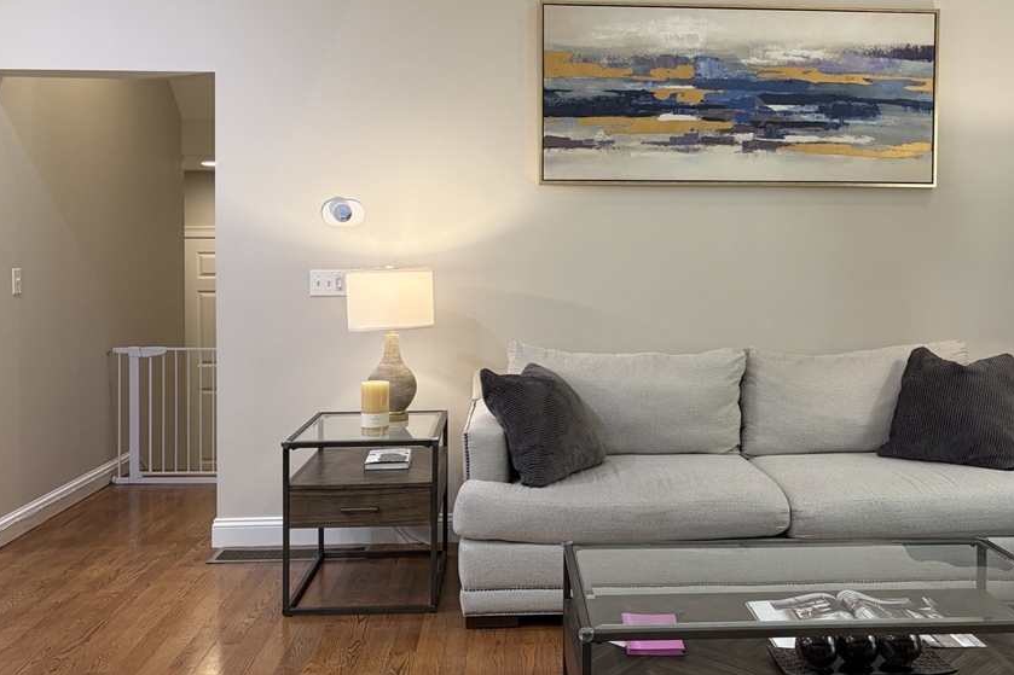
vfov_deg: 39.8
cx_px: 573
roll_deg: -0.2
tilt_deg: -0.7
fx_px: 929
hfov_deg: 57.0
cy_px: 280
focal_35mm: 33
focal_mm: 5.96
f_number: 1.6
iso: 100
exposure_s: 1/60
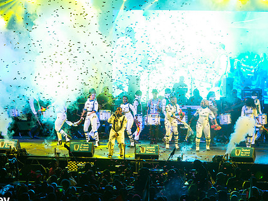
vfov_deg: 6.5
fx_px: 1781
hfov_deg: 8.6
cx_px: 137
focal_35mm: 230
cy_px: 97
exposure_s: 1/200
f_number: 5.6
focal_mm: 175
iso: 2500
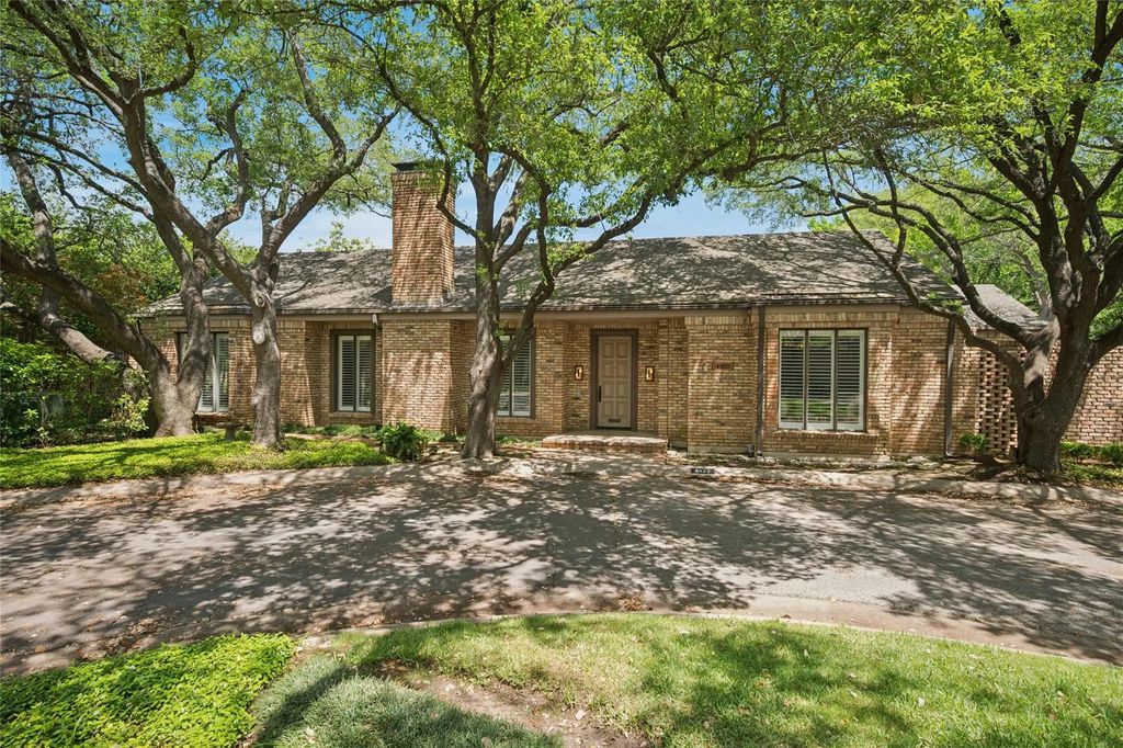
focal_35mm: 18
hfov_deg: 90.0
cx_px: 562
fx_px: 561
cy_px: 374
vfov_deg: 67.3
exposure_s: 1/40
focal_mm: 18
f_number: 8
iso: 250
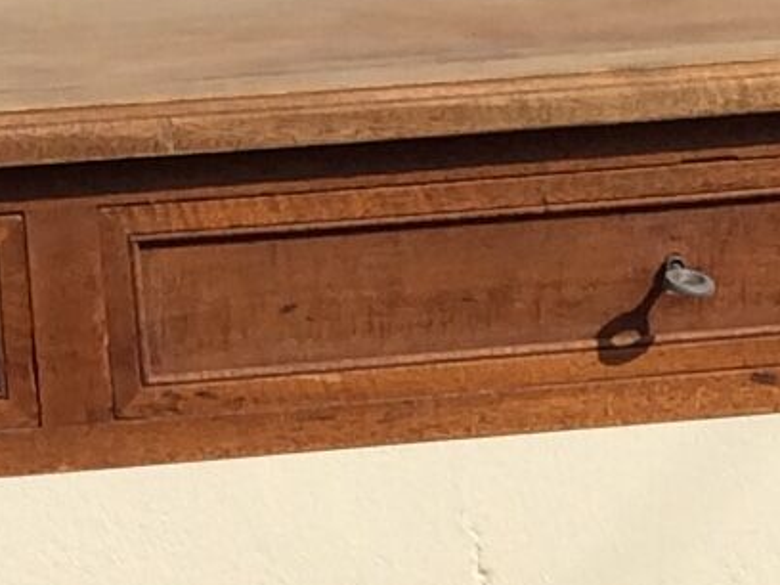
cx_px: 447
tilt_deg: -17.0
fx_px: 4574
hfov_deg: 9.7
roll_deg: +2.8
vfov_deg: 7.2
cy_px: 904
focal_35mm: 203
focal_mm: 3.3
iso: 32
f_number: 2.4
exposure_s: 1/1789
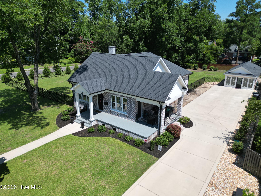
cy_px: 98
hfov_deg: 71.6
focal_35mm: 24
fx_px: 181
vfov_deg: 56.8
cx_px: 130
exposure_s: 1/2500
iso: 100
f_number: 1.7
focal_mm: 6.72
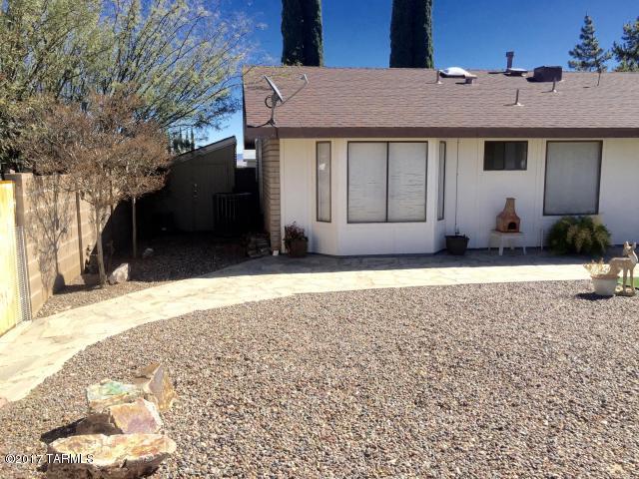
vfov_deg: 48.2
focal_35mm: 29
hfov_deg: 61.7
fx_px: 535
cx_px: 320
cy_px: 240
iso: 32
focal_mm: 4.15
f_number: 2.2
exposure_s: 1/1883
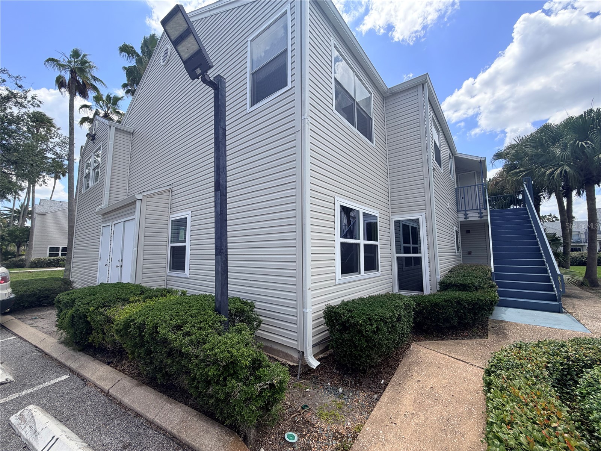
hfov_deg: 102.1
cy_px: 226
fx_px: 243
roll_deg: +0.8
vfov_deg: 85.7
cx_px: 300
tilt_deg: +5.4
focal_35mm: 14
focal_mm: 2.22
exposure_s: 1/770
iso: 32
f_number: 2.2
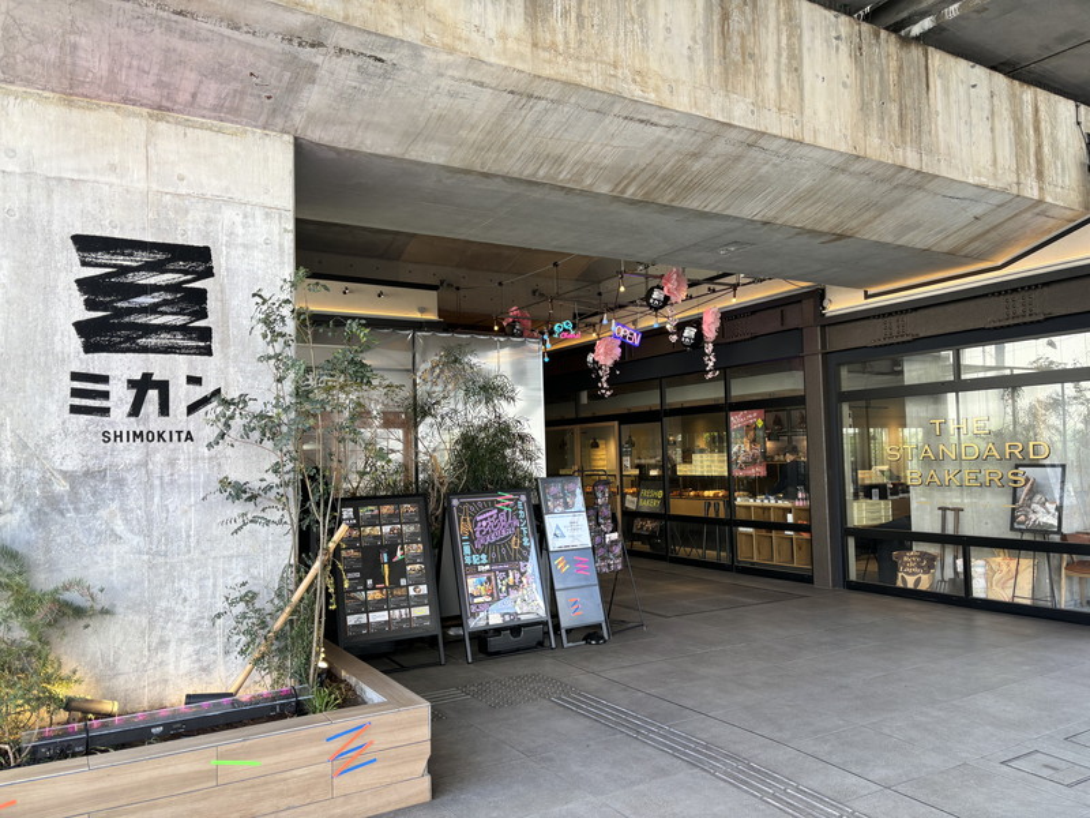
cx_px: 545
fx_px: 819
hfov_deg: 67.3
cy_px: 409
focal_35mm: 26
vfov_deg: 53.1
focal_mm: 5.96
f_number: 1.6
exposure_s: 1/100
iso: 40
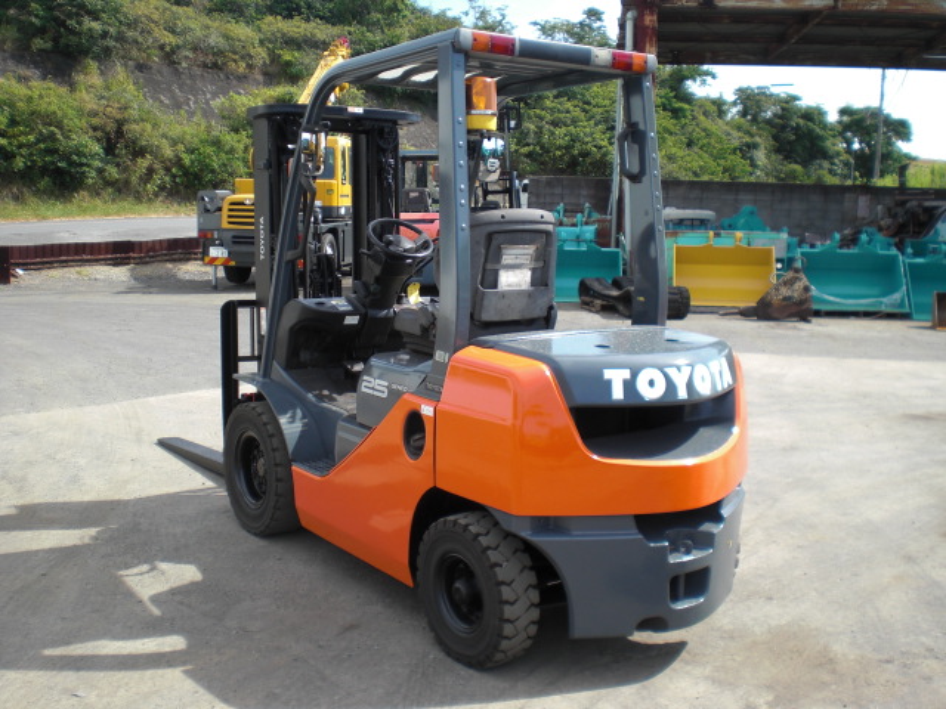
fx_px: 1038
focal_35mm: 38
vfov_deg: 37.7
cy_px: 354
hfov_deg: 49.0
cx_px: 473
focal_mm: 6.3
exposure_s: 1/400
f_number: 3.1
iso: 64
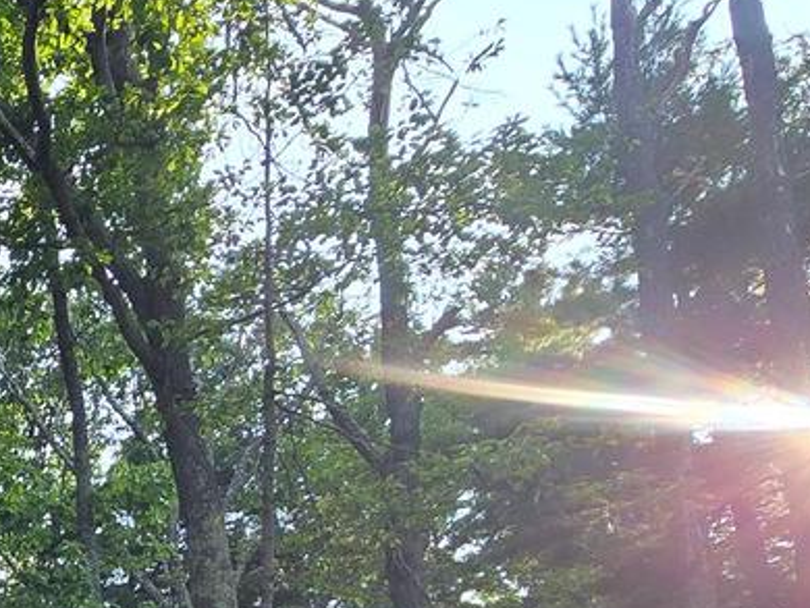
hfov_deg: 29.5
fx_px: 1124
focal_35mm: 48
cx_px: -307
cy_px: 859
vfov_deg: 24.8
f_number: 2.2
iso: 50
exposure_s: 1/412
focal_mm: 2.2
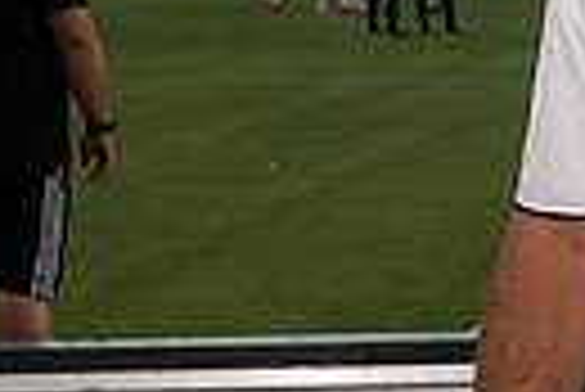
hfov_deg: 11.1
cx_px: 855
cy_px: 25
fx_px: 2896
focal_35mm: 178
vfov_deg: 7.7
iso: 800
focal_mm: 40
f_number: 7.1
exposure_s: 1/640
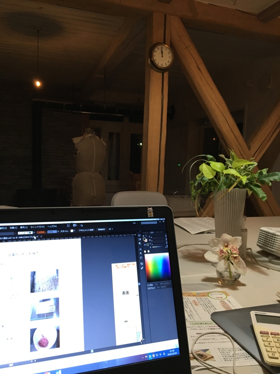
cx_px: 140
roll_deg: -1.6
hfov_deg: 48.2
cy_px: 187
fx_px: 313
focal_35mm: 29
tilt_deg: -5.0
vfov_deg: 61.7
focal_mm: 4.15
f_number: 2.2
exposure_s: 1/30
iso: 125
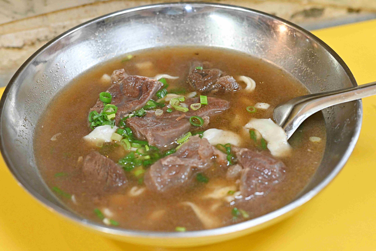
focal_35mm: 75
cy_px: 126
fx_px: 783
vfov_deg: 18.2
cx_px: 188
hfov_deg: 27.0
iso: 1800
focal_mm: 50
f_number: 3.2
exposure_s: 1/200
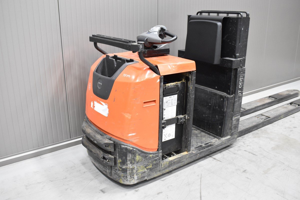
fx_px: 275
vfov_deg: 40.0
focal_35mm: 33
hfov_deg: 57.2
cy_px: 100
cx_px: 150
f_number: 5
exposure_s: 1/25
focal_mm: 22
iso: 1600
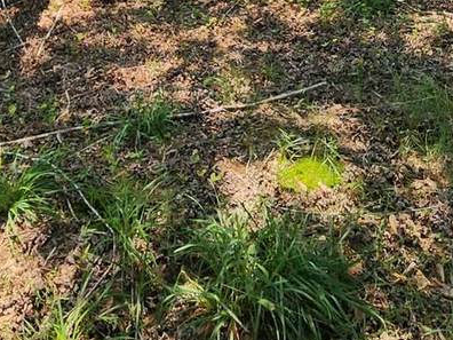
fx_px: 550
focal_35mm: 42
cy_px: -203
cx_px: 216
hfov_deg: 44.8
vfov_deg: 24.4
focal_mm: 2.2
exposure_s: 1/686
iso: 50
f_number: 2.2
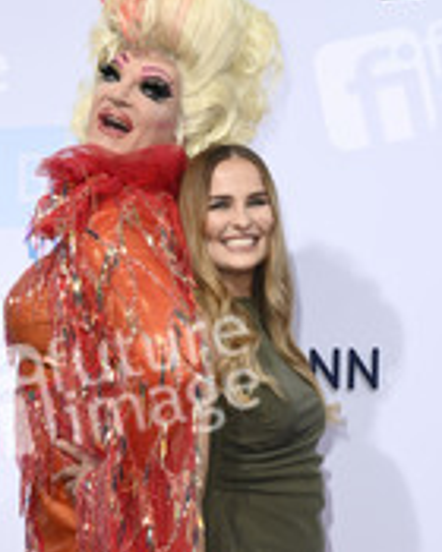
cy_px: 549
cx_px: 189
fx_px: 1472
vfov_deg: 20.6
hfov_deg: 17.1
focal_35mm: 90
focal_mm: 42
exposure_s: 1/250
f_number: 6.3
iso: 400
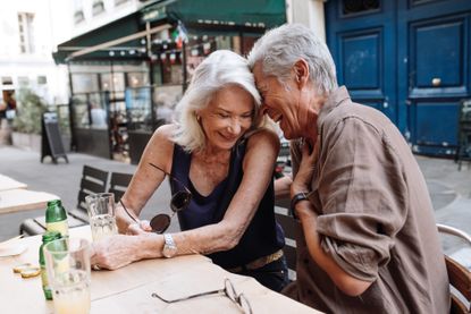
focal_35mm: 35
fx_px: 458
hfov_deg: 54.4
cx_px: 236
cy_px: 157
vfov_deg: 37.9
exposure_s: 1/250
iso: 200
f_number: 3.5
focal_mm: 35
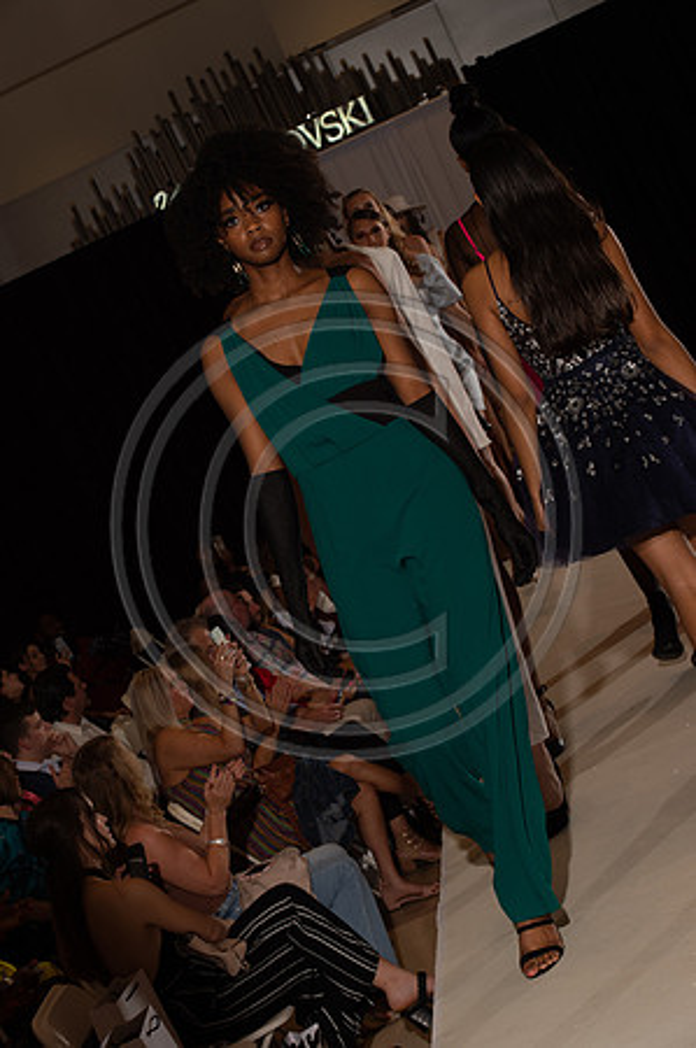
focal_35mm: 85
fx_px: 2471
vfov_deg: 23.9
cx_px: 348
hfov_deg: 16.0
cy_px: 524
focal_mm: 85
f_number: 9
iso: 800
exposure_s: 1/250
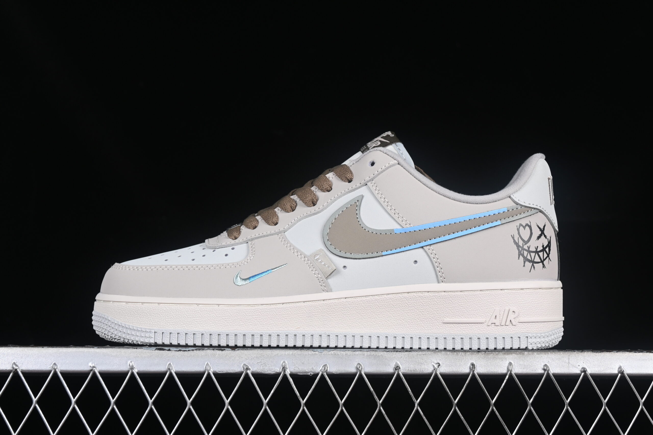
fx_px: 1360
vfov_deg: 18.2
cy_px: 218
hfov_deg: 27.0
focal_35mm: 75
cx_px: 326
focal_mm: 50
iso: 160
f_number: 8
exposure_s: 1/80
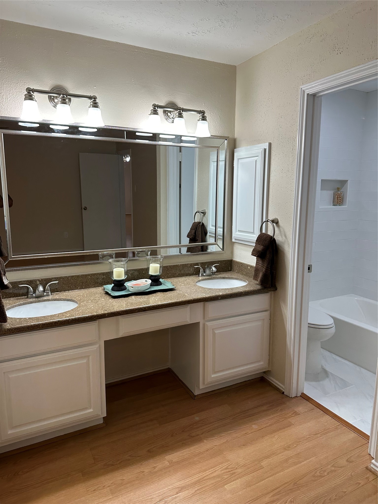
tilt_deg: -8.6
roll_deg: -0.3
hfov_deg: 56.8
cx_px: 189
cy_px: 252
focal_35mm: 24
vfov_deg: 71.6
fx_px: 349
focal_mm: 6.86
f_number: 1.78
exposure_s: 1/120
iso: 80
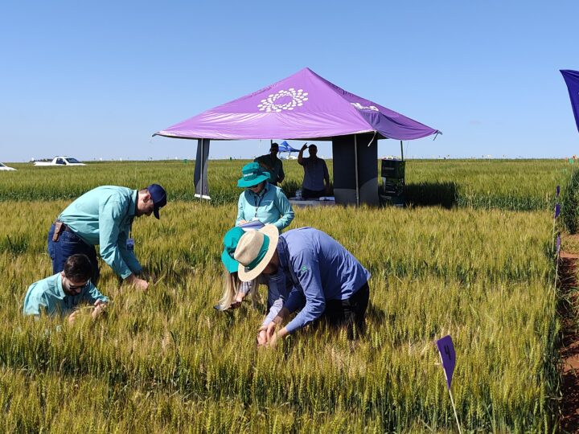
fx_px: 435
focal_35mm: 26
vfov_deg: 53.1
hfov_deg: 67.3
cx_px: 290
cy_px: 217
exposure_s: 1/769
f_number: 1.79
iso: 100
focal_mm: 4.74
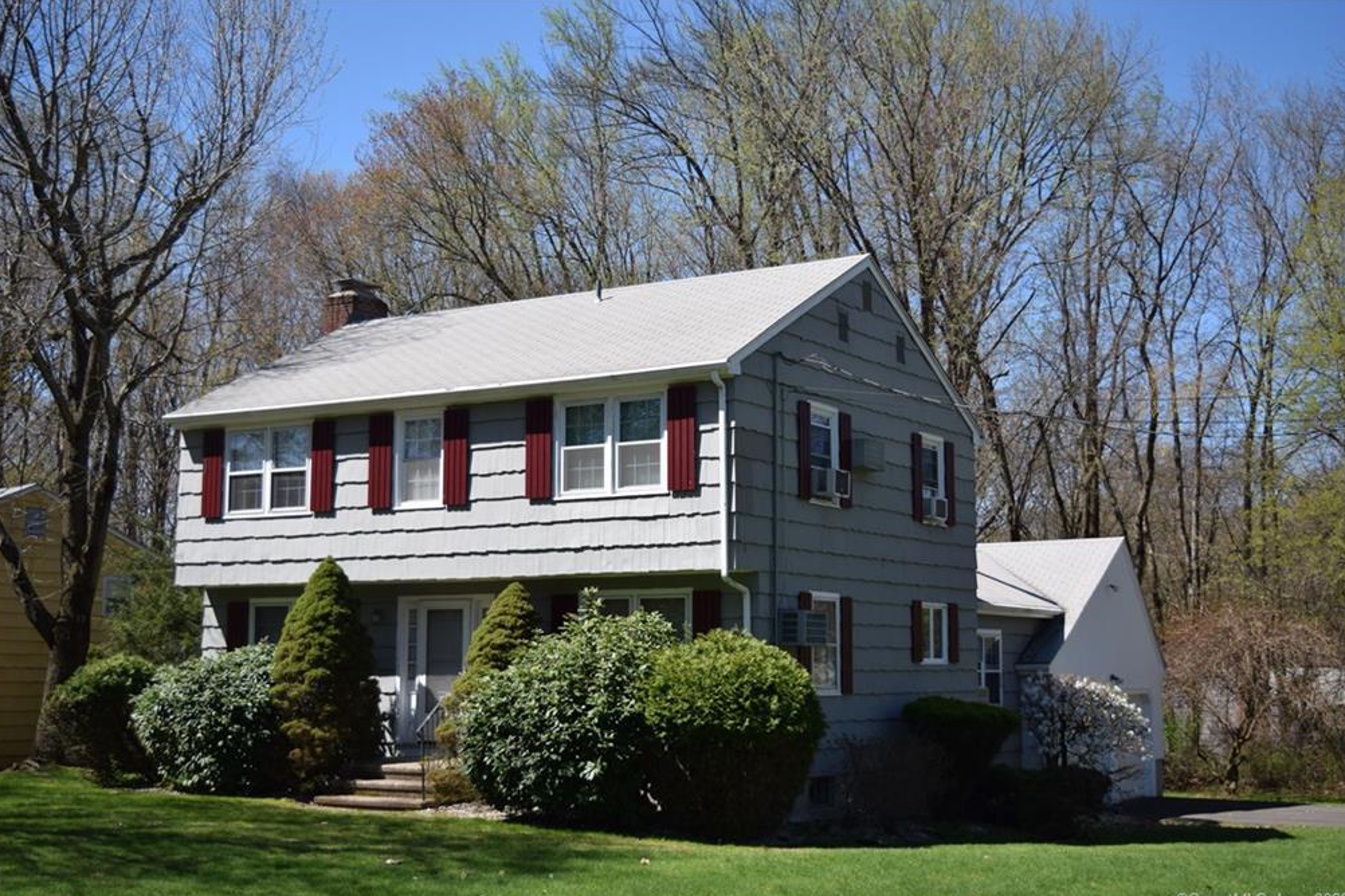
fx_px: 1775
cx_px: 671
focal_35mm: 48
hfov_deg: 41.5
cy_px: 455
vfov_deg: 28.4
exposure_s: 1/2500
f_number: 5
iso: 400
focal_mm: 31
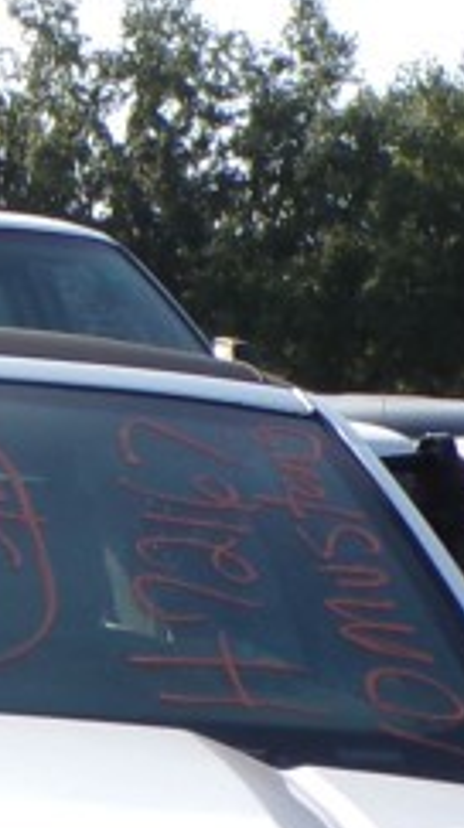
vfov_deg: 14.0
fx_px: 3030
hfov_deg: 8.5
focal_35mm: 138
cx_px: -331
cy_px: 1448
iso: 100
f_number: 4.4
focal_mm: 4.3
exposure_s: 1/420
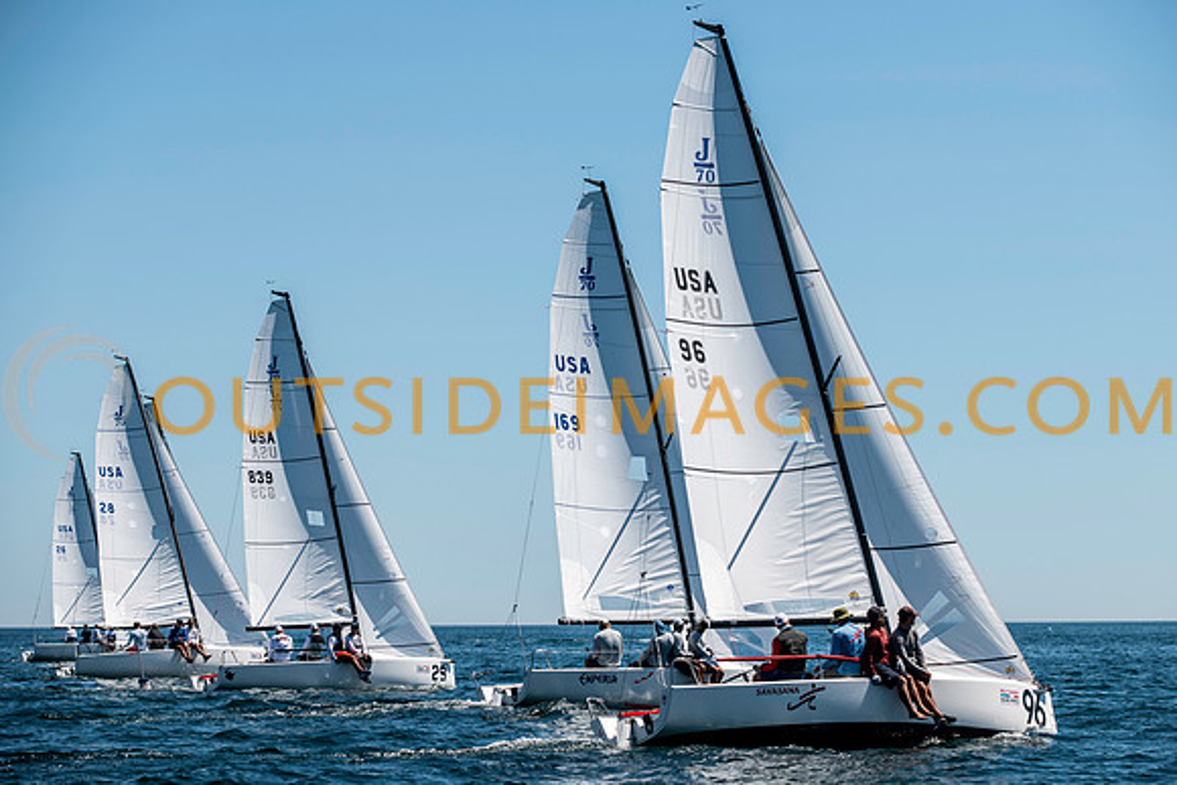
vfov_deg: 10.2
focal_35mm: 134
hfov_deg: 15.3
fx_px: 4388
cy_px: 424
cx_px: 609
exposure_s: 1/1600
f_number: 5
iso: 160
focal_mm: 120
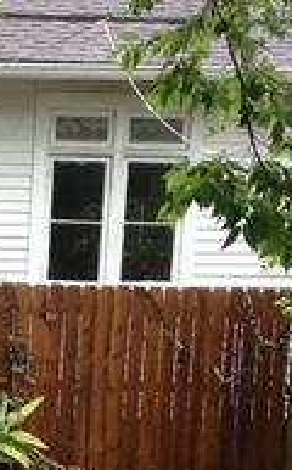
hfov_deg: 10.4
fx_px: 1572
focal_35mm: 123
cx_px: -56
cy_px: 522
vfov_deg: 16.5
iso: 100
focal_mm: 4.28
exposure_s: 1/120
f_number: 2.4
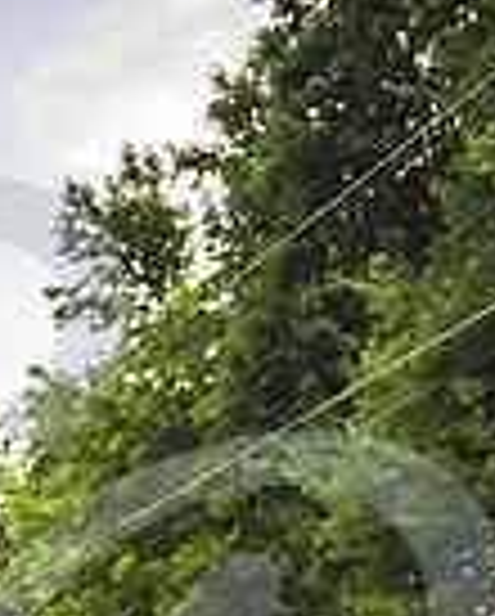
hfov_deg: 19.2
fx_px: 1352
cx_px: -140
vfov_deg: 21.4
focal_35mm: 74
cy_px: 935
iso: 100
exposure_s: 1/125
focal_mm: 24
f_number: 2.8
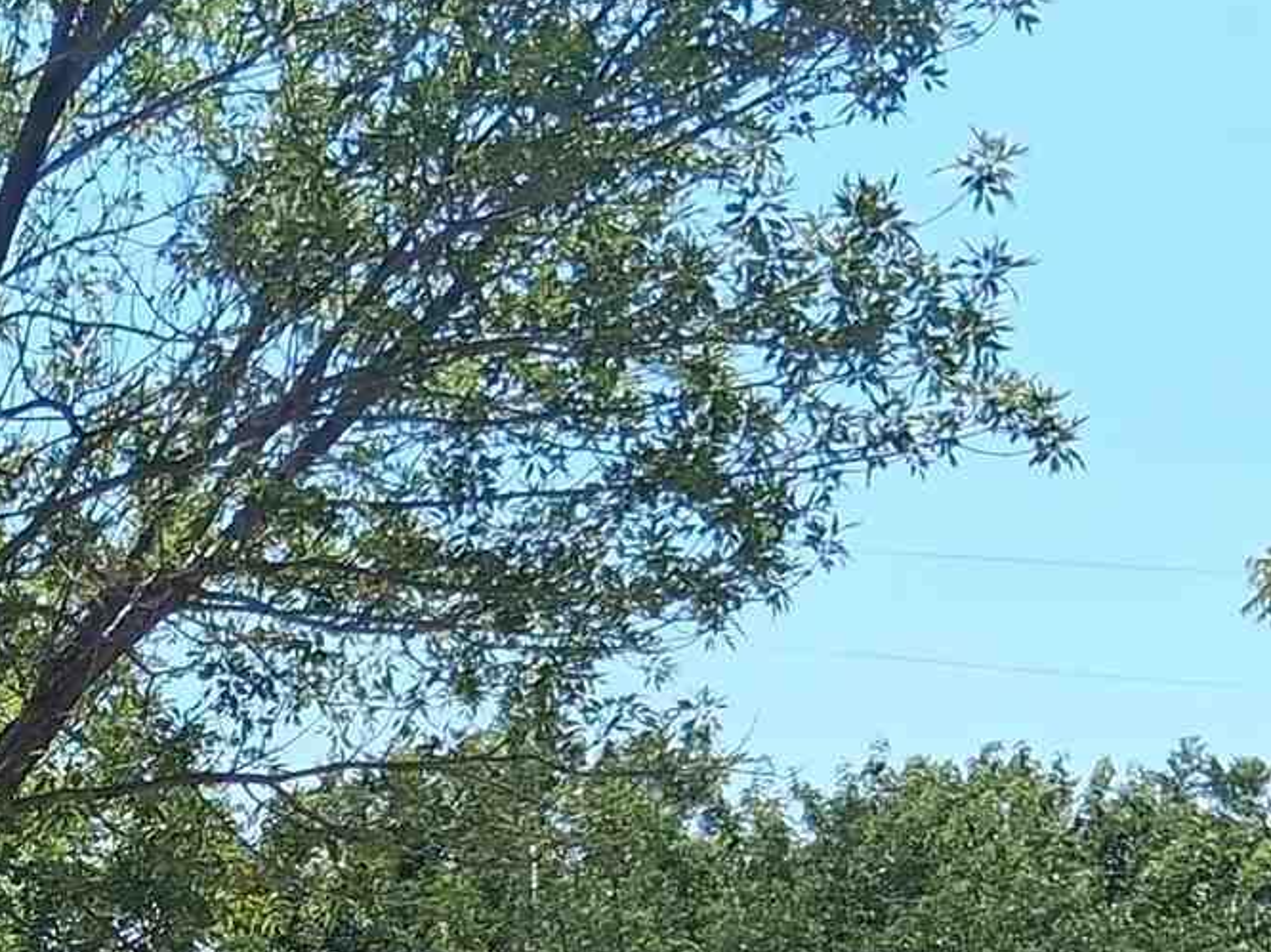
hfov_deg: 15.3
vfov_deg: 11.4
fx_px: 4404
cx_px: -590
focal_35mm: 120
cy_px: 1730
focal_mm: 3.98
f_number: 1.8
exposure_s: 1/882
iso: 25
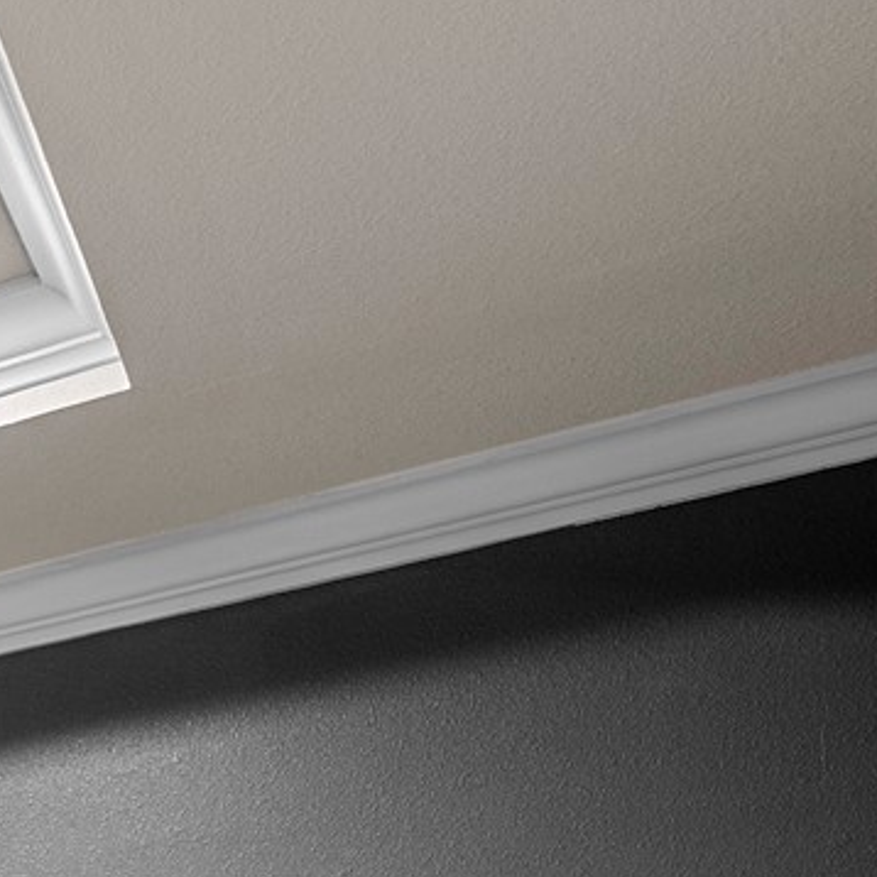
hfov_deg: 15.4
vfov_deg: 20.8
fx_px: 1920
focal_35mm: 67
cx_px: -1173
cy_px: 1406
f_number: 9
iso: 320
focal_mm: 13
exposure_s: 5
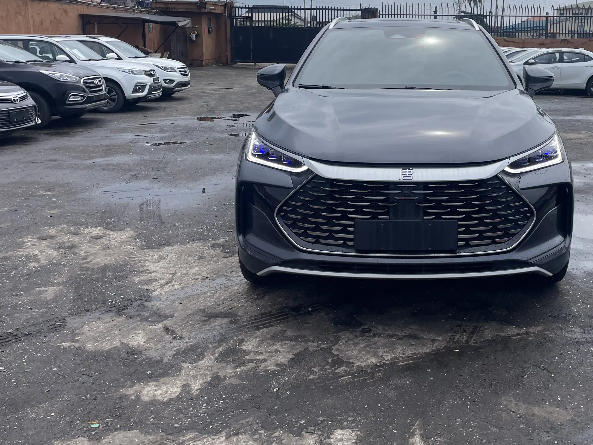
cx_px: 409
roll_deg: -0.6
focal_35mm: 38
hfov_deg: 47.9
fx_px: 651
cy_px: 145
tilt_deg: -9.1
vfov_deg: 37.3
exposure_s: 1/2451
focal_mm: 4.2
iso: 32
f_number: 1.6
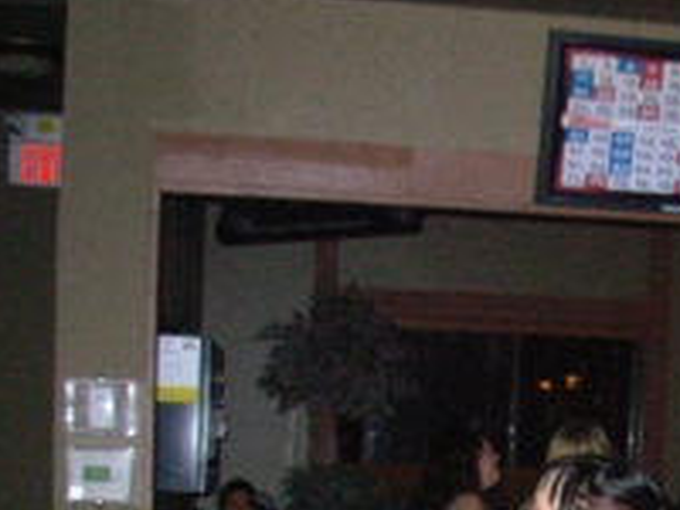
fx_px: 1788
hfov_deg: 20.4
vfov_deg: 15.8
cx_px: 782
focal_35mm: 91
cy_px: 554
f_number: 2.9
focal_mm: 6.3
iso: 200
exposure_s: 1/128
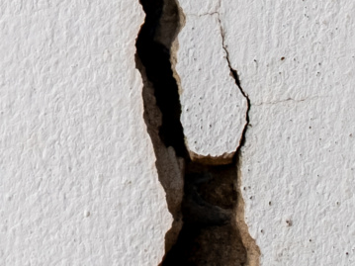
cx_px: -427
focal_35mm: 802
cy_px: -164
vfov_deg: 1.9
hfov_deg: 2.5
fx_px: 8222
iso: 200
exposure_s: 1/250
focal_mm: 78.3
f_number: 9
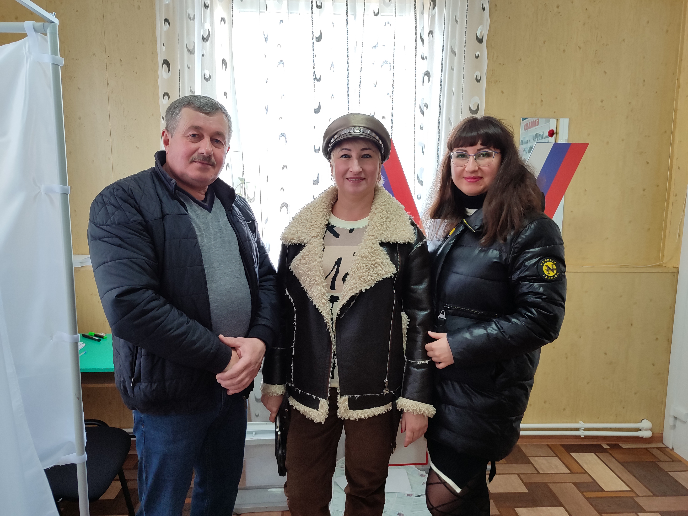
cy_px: 258
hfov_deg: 69.4
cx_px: 344
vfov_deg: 54.9
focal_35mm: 25
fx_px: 497
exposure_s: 1/50
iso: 173
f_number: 1.89
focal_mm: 5.95
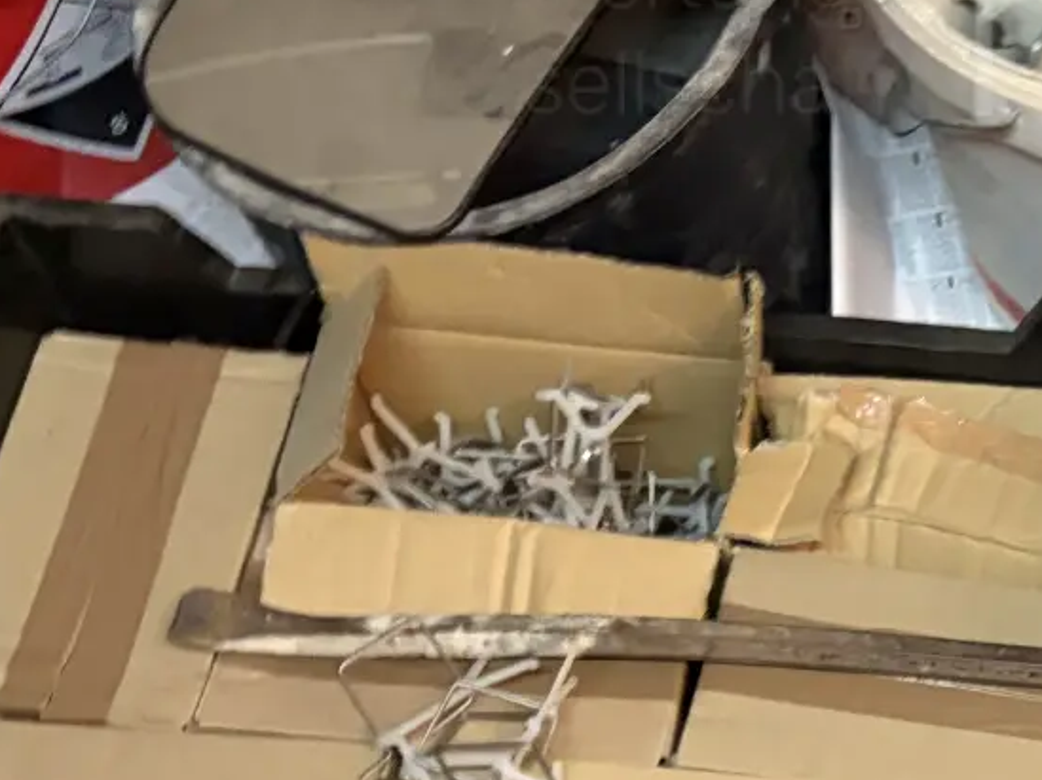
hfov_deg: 19.2
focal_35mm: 91
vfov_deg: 15.6
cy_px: 926
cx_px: 1494
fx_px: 2737
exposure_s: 1/50
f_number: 1.6
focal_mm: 5.96
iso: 500
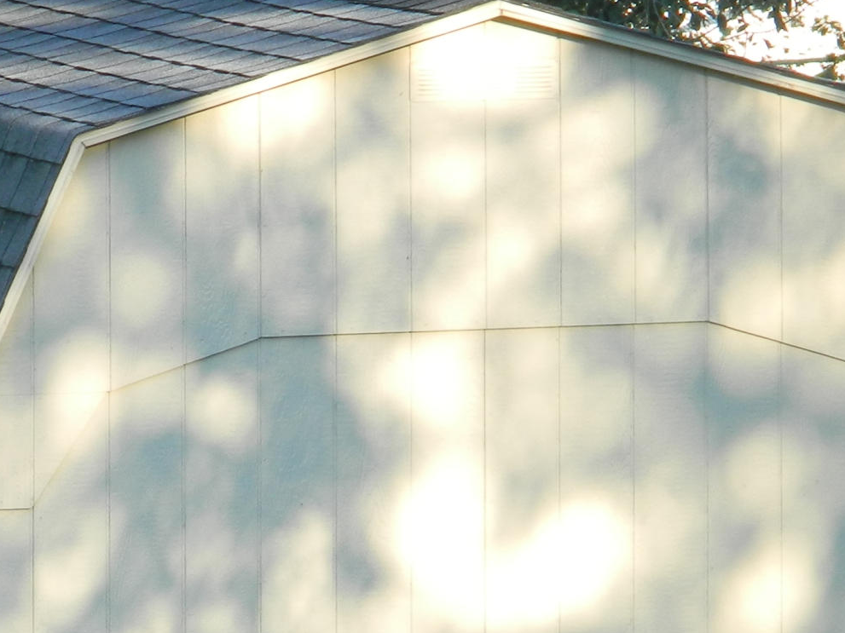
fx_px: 13083
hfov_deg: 3.7
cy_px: 674
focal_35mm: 536
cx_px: 177
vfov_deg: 2.8
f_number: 5.1
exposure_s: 1/100
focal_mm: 31.8
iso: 80
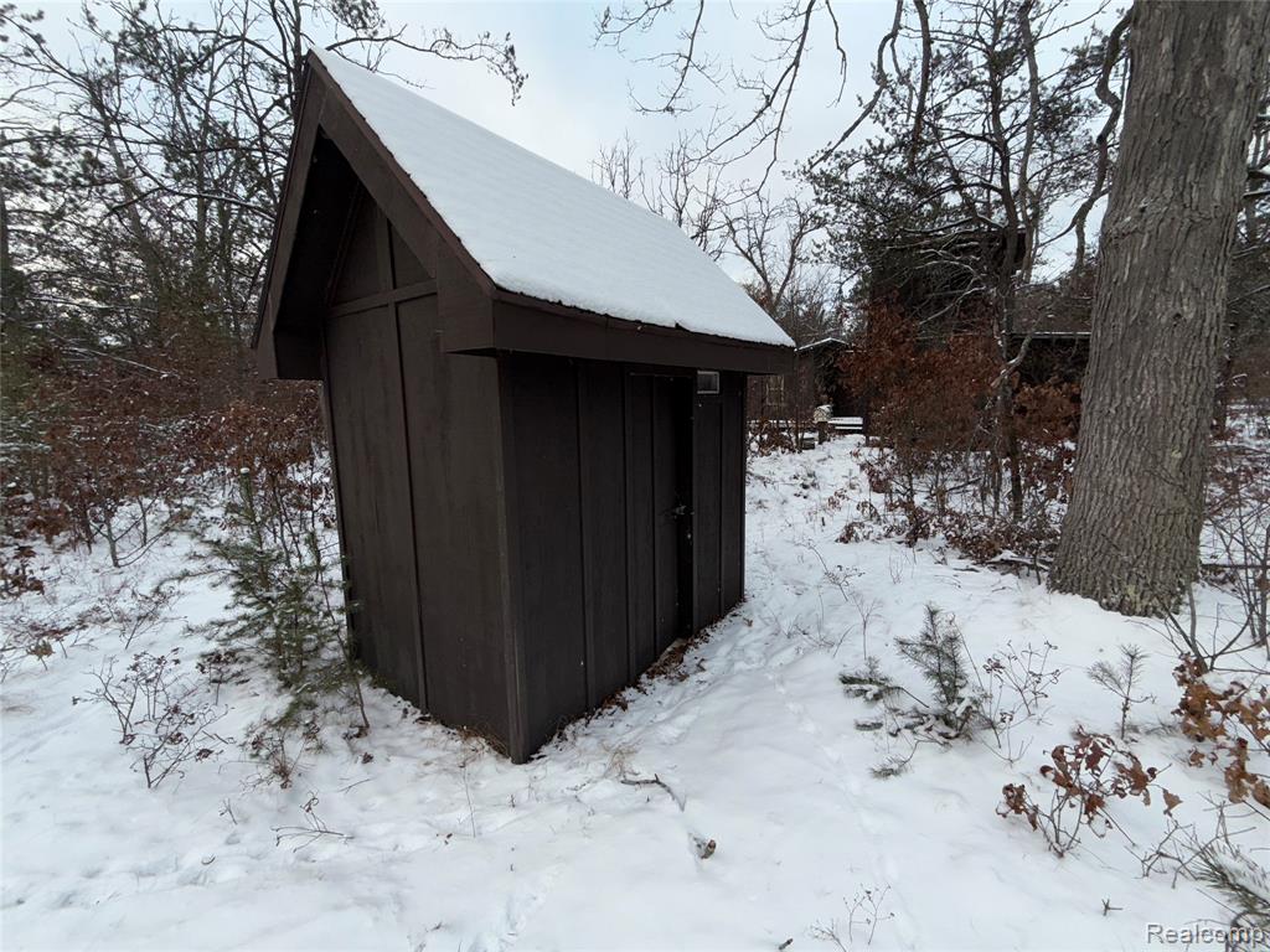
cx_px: 635
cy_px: 476
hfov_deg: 102.1
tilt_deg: -7.8
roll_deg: +1.4
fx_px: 514
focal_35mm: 14
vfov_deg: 85.7
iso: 16
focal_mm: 2.22
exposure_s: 1/122
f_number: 2.2
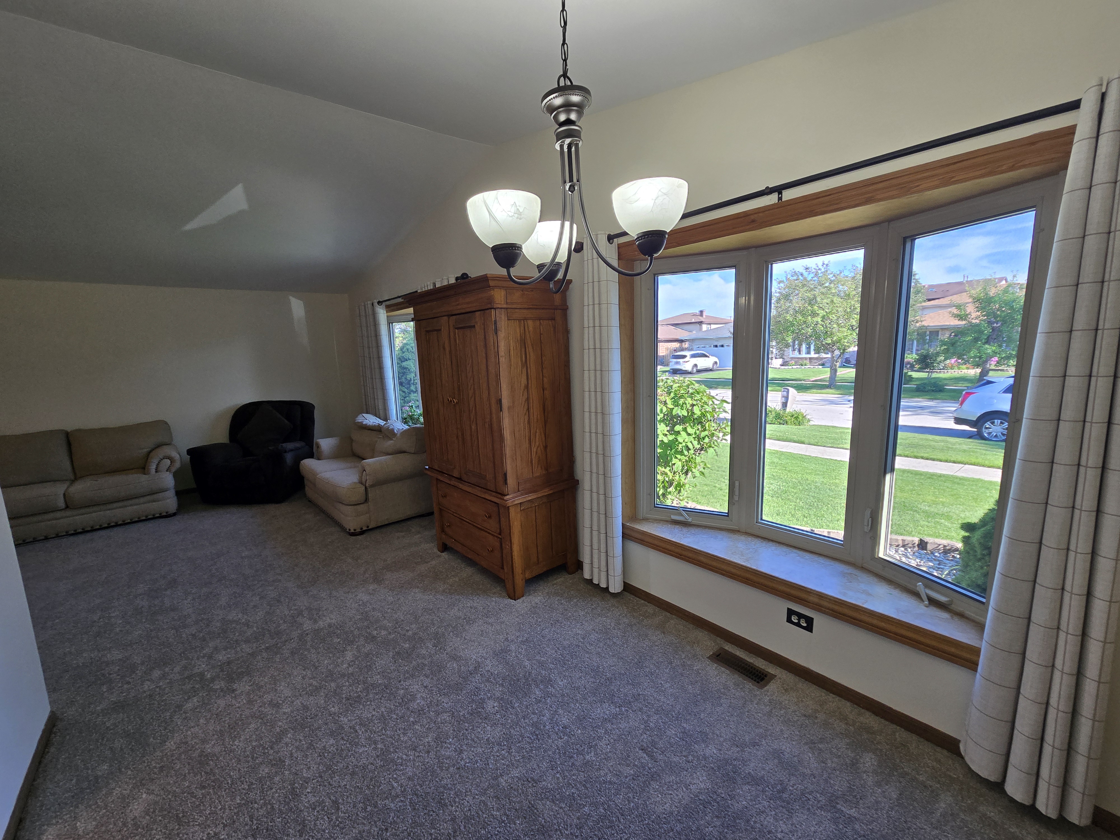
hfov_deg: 106.2
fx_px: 421
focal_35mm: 13
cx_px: 560
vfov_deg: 89.9
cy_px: 420
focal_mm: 2.2
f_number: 2.2
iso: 64
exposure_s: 1/120
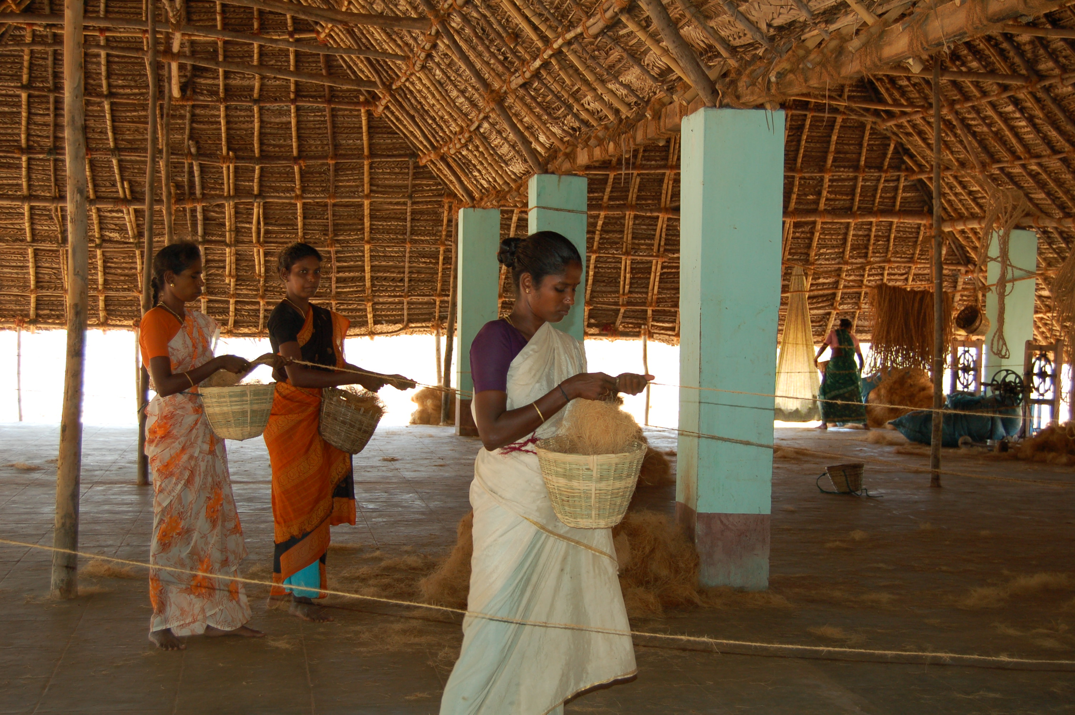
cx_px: 538
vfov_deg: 28.0
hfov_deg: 41.1
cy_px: 358
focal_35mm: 48
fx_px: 1432
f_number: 4.5
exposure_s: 1/80
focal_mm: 32
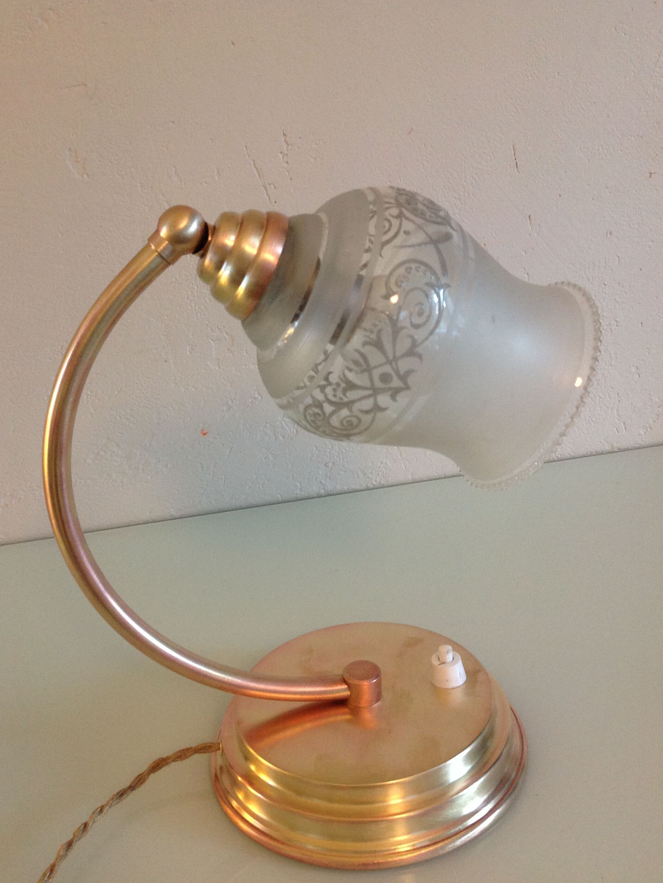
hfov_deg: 39.7
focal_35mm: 36
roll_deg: +6.6
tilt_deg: -20.1
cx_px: 327
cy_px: 443
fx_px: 919
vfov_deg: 51.4
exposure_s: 1/15
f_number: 2.4
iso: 160
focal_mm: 4.28
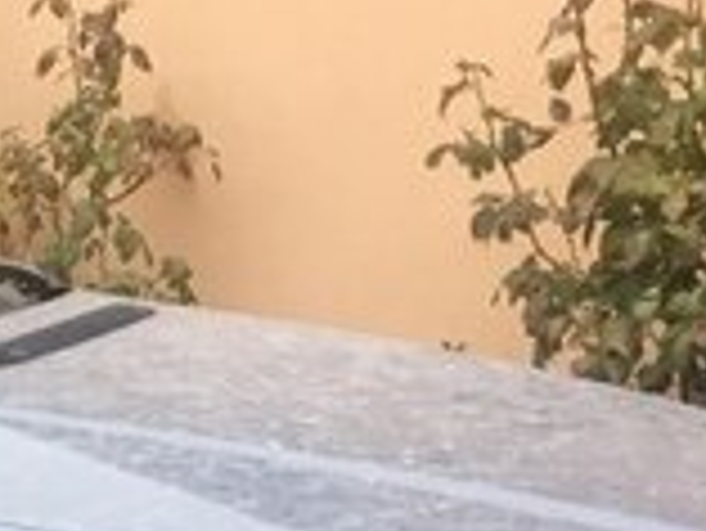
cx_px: -414
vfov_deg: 11.5
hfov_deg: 14.8
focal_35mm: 122
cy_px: 875
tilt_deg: -18.9
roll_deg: +0.3
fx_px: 2490
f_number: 2.2
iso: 64
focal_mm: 4.15
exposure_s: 1/33
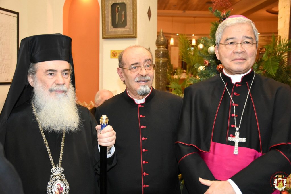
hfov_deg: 49.5
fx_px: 315
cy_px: 97
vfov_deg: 34.3
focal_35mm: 39
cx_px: 146
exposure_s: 1/160
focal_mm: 26
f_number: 4
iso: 5000
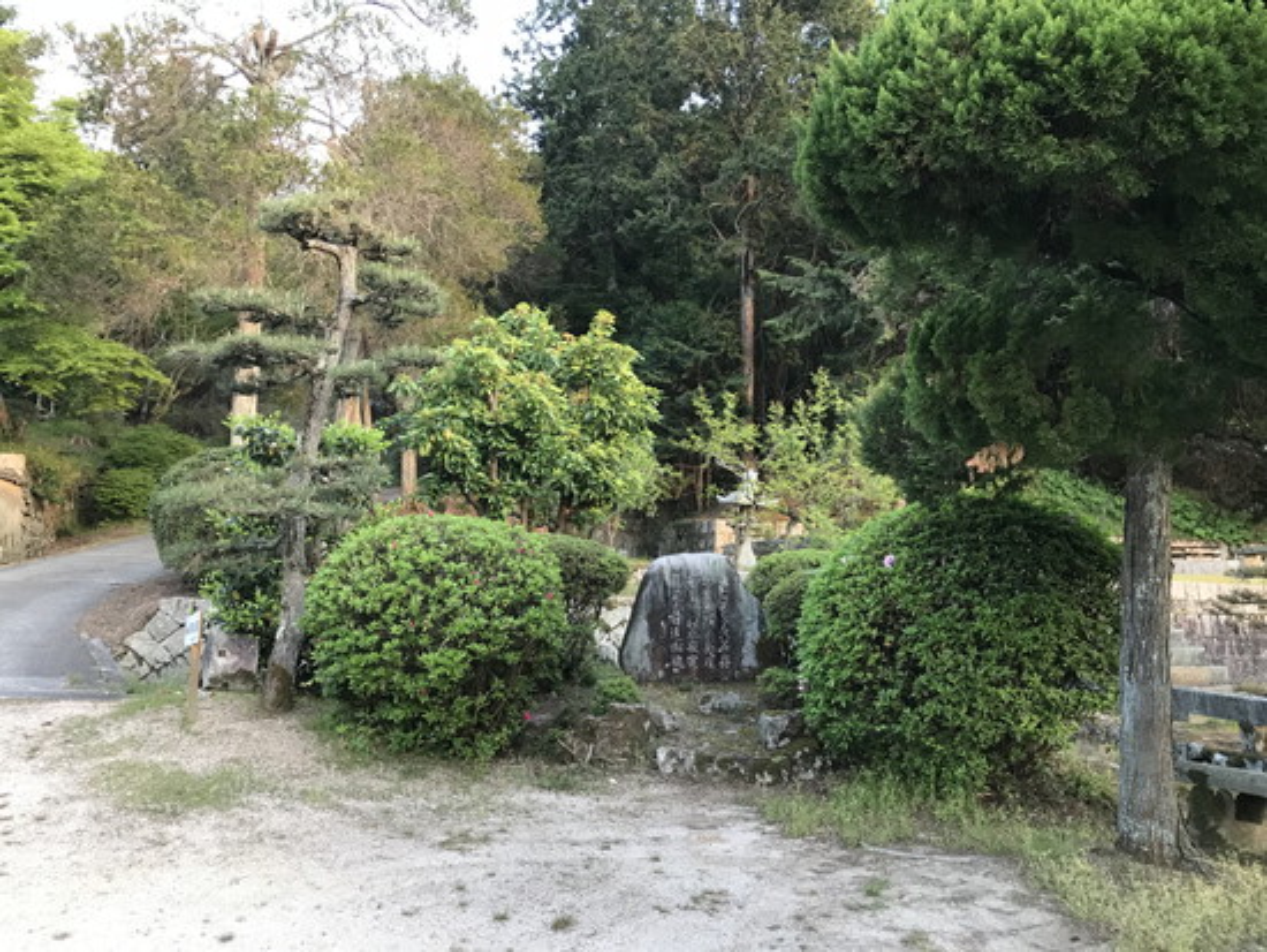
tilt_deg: +7.1
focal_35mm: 28
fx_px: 1025
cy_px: 476
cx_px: 634
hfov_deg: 63.4
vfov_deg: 49.8
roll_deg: -1.2
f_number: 1.8
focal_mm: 3.99
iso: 25
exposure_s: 1/30
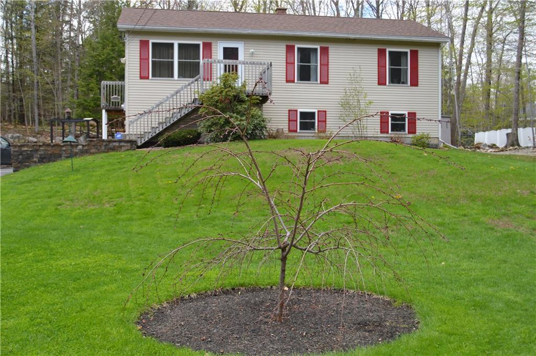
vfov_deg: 31.8
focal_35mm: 42
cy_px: 178
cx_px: 268
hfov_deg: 46.5
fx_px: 625
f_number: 5.6
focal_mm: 28
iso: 100
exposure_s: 1/125
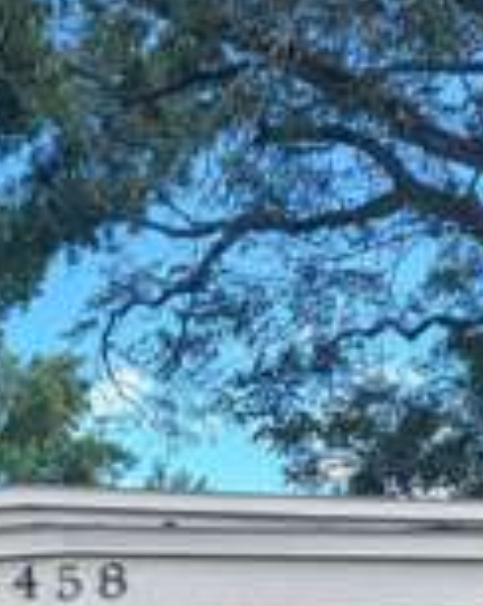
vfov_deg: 17.0
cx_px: -32
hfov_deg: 15.3
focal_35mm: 98
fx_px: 1755
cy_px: 1002
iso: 40
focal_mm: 5
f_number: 1.8
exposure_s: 1/439
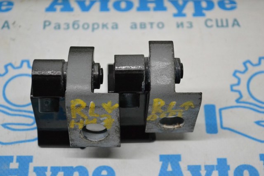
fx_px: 605
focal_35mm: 82
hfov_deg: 24.6
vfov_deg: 16.5
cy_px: 88
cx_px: 132
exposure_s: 1/500
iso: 3200
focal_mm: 55
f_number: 5.6
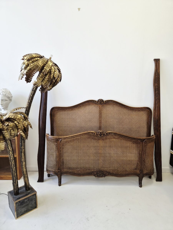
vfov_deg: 73.9
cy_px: 115
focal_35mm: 23
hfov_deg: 58.9
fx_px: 153
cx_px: 86
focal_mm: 5.4
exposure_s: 1/100
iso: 40
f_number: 1.8
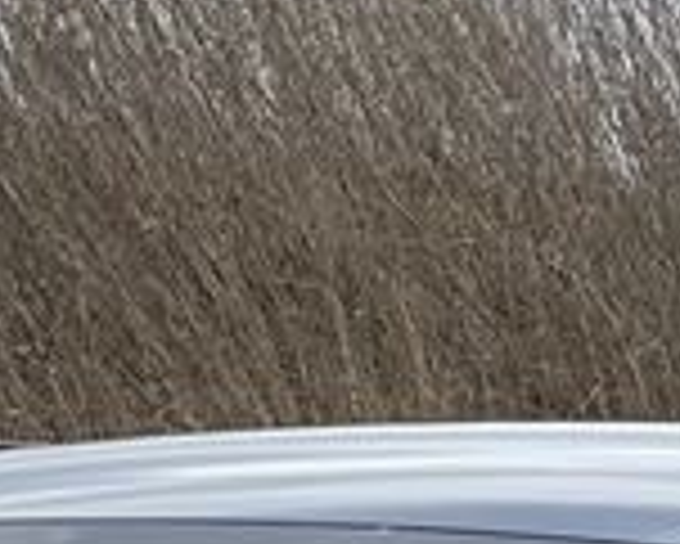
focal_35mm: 403
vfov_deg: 3.8
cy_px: 1533
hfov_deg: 4.8
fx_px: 8116
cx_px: 27
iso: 32
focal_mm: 6
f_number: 2
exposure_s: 1/786
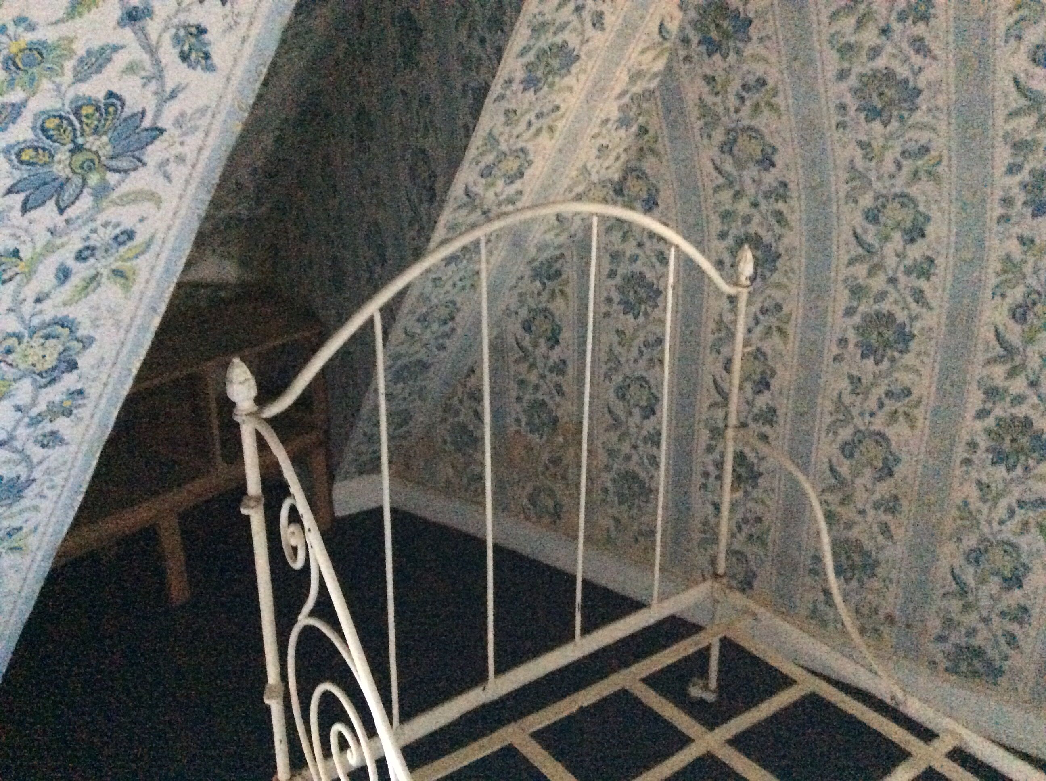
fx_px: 966
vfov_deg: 44.1
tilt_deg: -22.5
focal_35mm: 32
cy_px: 390
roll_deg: +2.2
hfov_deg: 56.9
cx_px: 523
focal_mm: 3.3
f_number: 2.4
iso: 800
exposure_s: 1/17
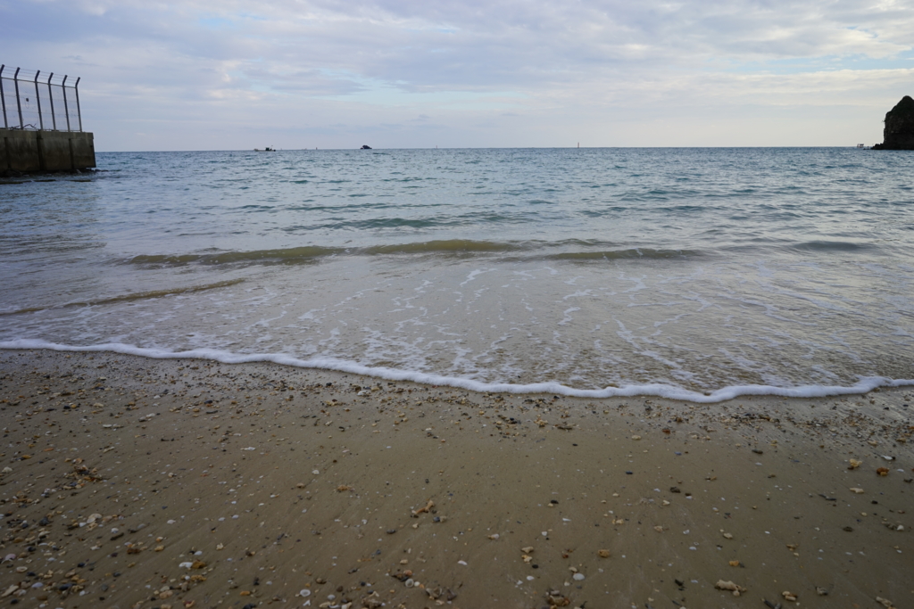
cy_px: 304
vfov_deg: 46.4
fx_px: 711
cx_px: 457
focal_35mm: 28
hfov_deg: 65.5
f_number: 7.1
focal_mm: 28
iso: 100
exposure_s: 1/100
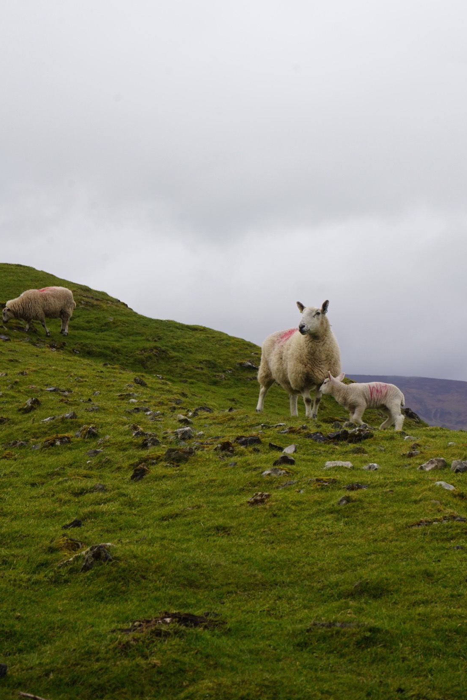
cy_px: 289
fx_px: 1654
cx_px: 268
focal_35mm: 85
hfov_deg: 16.1
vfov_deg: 23.9
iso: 100
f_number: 10
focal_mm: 70
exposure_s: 1/125
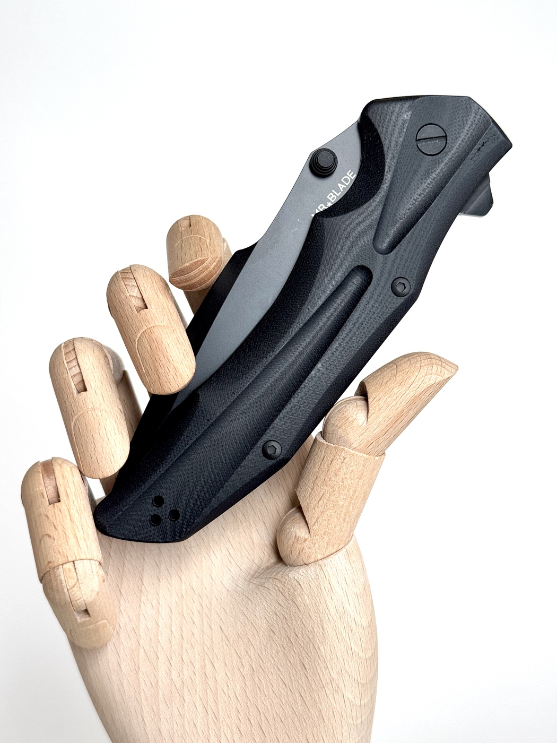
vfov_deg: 39.7
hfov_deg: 30.3
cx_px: 278
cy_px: 372
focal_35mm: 48
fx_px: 1030
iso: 64
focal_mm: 6.76
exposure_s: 1/360
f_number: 1.78
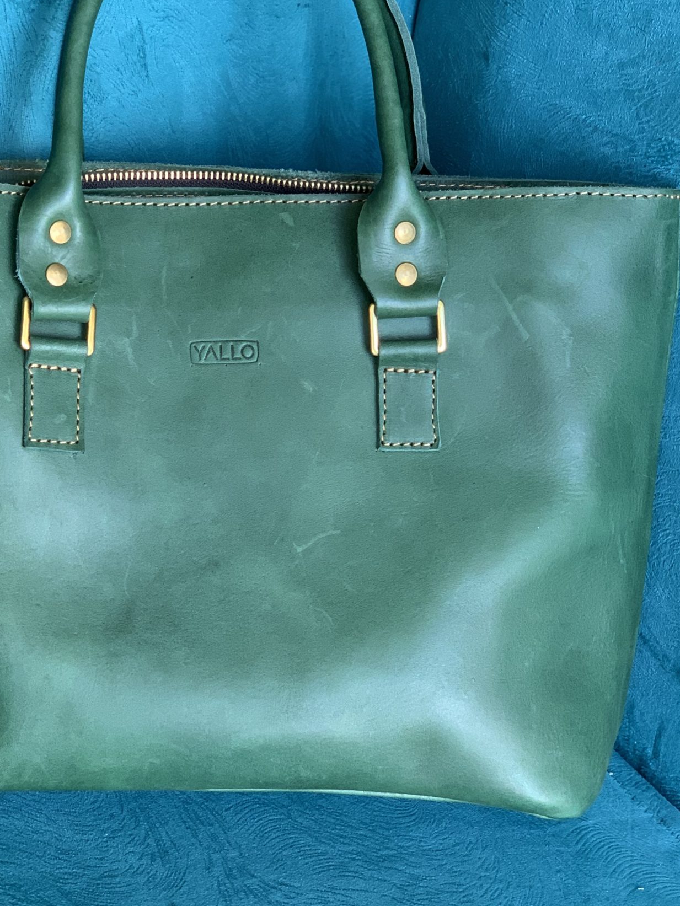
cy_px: 377
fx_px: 2121
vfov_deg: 24.1
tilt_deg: -33.6
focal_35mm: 81
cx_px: 221
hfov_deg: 18.2
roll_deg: -2.9
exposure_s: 1/85
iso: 125
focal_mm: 6
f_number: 2.4
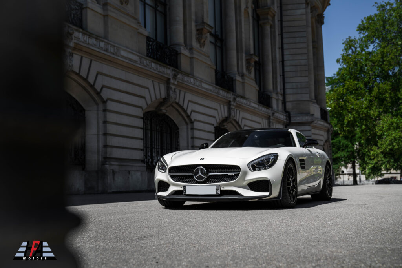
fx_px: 536
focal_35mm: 48
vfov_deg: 28.1
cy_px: 134
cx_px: 201
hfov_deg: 41.1
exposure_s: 1/500
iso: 80
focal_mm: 48
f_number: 3.5
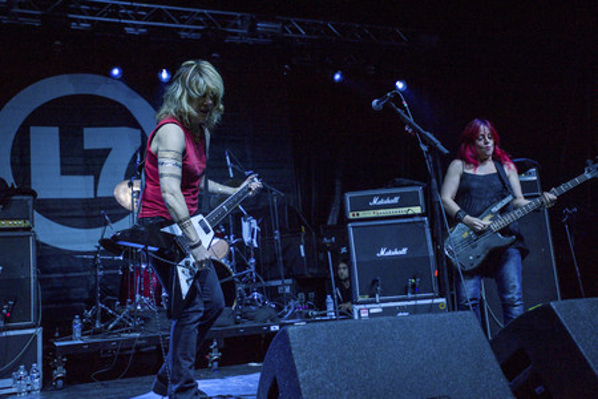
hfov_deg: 54.4
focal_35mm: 35
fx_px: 581
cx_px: 299
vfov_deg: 37.9
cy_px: 200
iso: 5000
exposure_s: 1/400
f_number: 2.8
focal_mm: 35
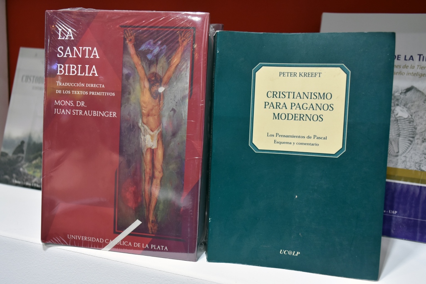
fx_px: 426
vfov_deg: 36.9
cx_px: 213
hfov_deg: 53.1
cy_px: 142
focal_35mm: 36
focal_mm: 24
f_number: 5
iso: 800
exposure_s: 1/100
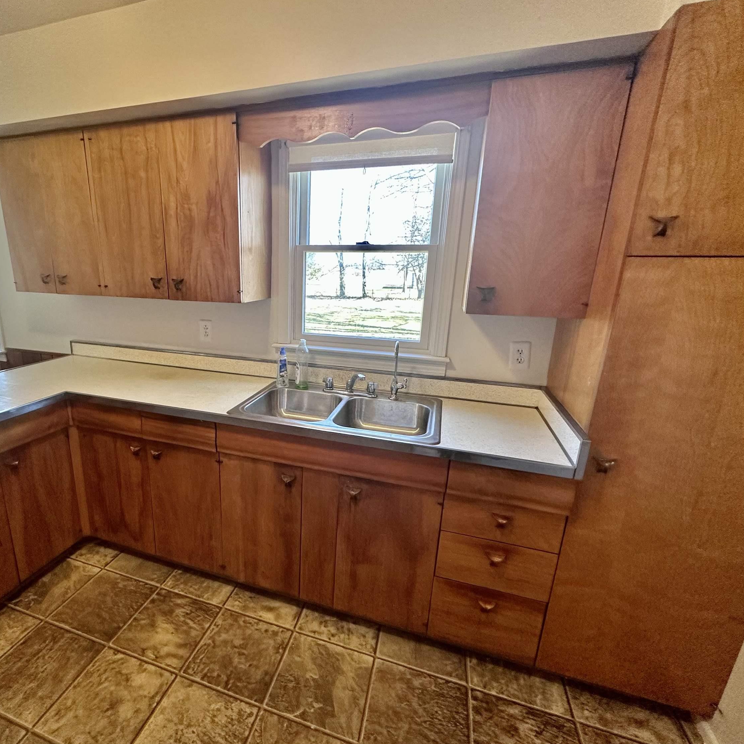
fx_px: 413
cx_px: 295
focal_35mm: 17
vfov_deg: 84.0
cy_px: 380
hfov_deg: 82.9
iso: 250
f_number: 2.2
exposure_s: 1/120
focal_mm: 2.22
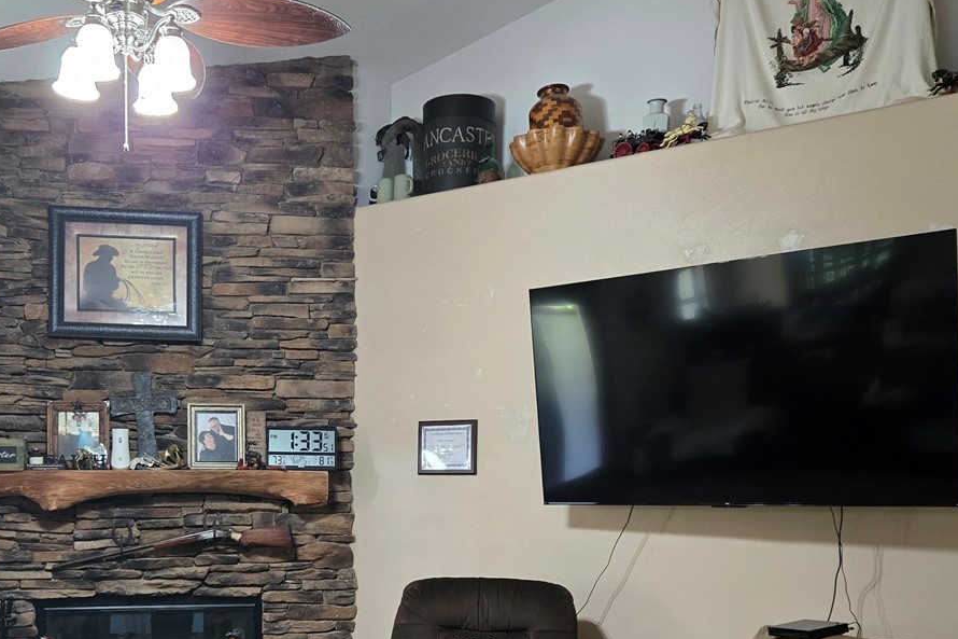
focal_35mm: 43
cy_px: 513
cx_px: 333
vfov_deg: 30.4
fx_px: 1144
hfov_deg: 44.9
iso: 320
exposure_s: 1/30
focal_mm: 5.4
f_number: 1.8
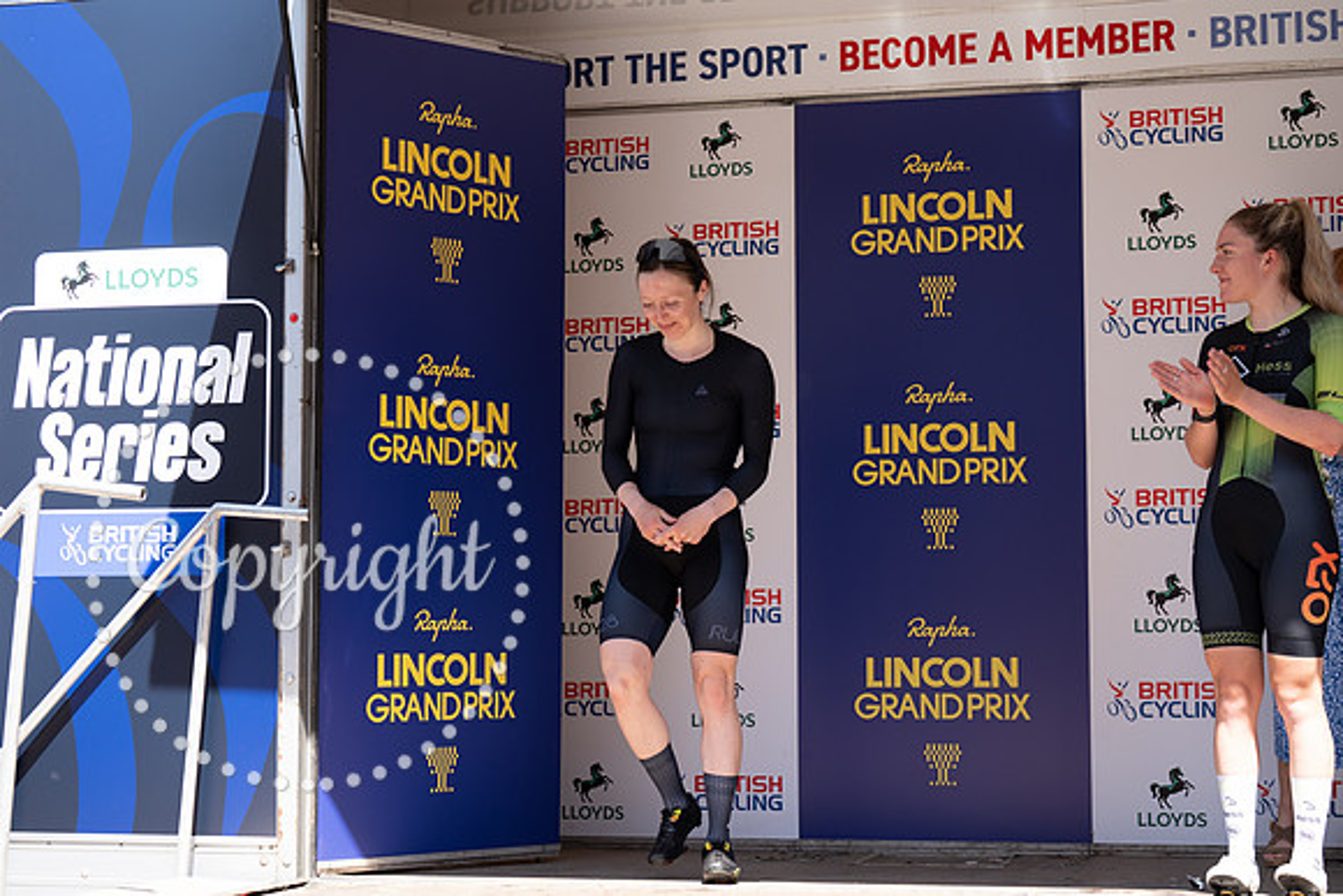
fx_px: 2612
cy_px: 448
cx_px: 672
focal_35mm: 70
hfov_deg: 28.8
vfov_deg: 19.5
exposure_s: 1/1000
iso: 500
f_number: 4
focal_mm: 70
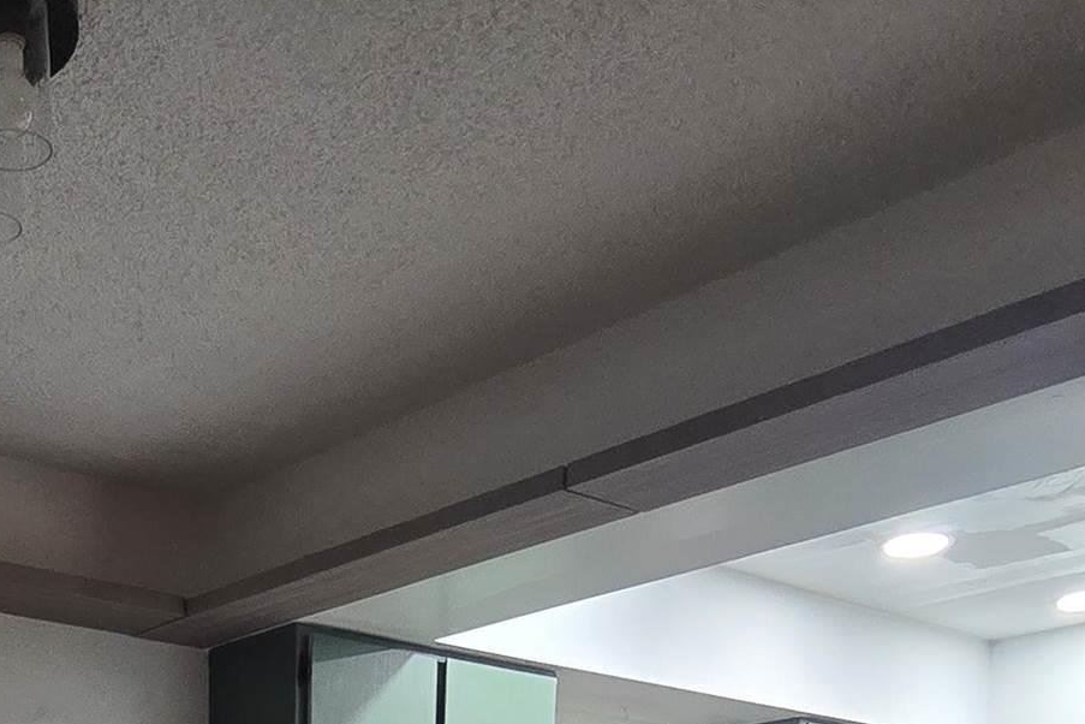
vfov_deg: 20.1
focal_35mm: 46
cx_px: 160
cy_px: 1339
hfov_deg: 40.3
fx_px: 1386
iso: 250
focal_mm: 2.2
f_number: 2.2
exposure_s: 1/60
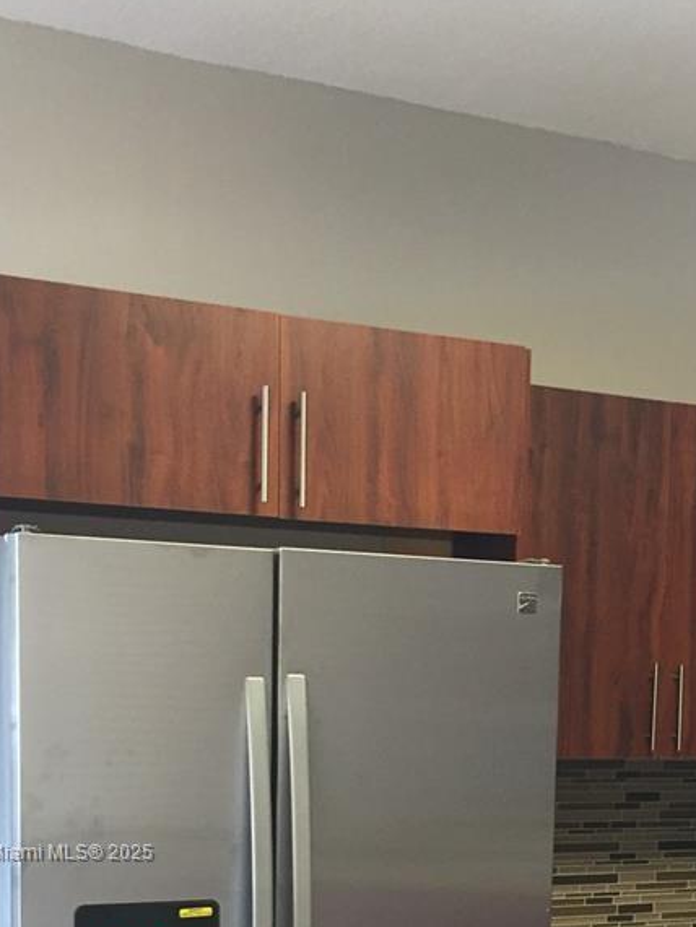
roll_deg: -2.3
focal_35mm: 61
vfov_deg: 30.1
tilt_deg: -6.4
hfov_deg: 23.6
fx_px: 1634
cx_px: 587
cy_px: 854
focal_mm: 4.15
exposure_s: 1/30
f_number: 2.2
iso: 125
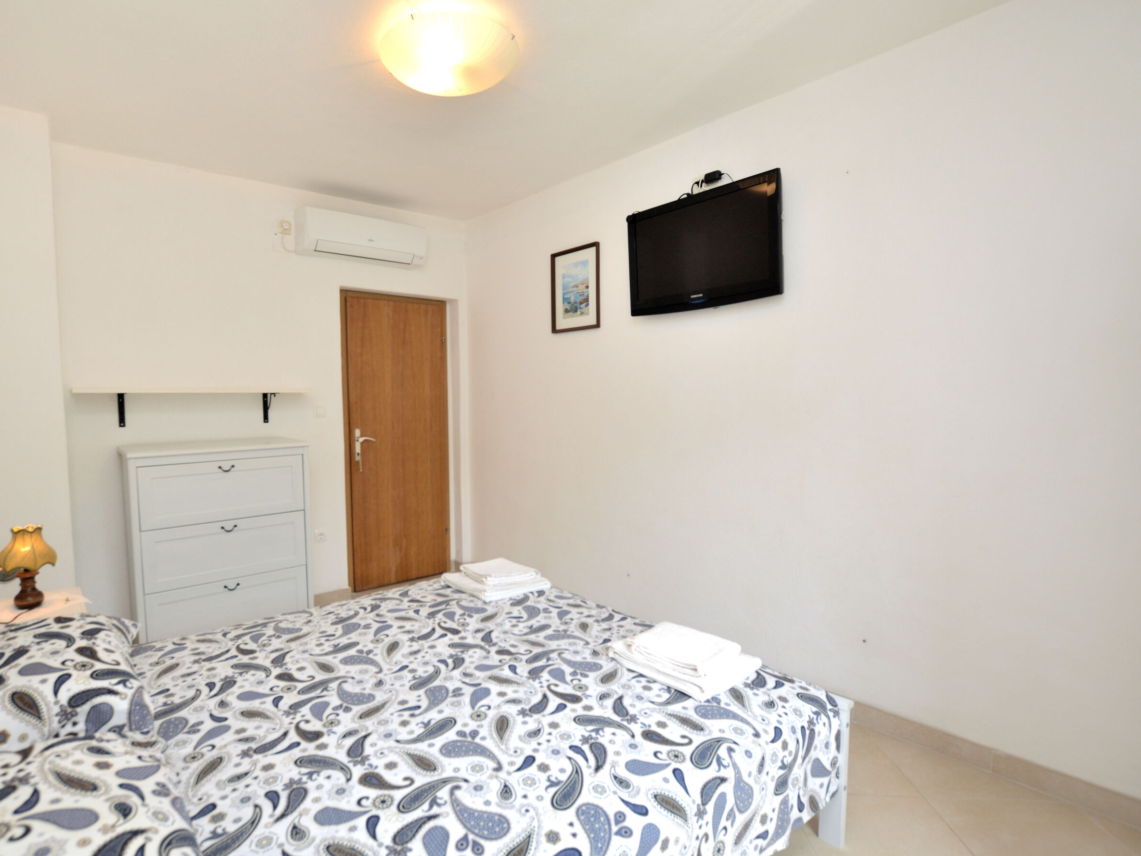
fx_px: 560
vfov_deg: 74.7
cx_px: 487
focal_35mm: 17
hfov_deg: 90.4
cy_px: 441
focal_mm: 10
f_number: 5
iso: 200
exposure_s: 1/100
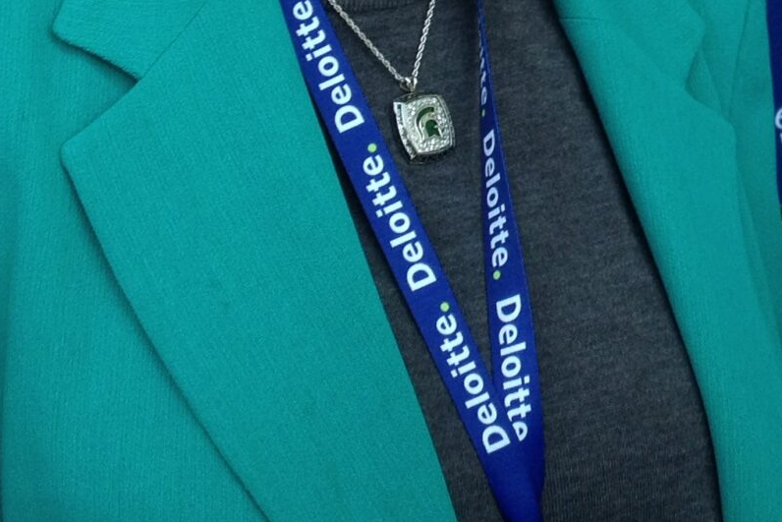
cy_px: -128
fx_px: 2542
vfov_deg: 11.5
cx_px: 729
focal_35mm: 117
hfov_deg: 17.2
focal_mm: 4.28
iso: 50
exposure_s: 1/329
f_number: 2.4
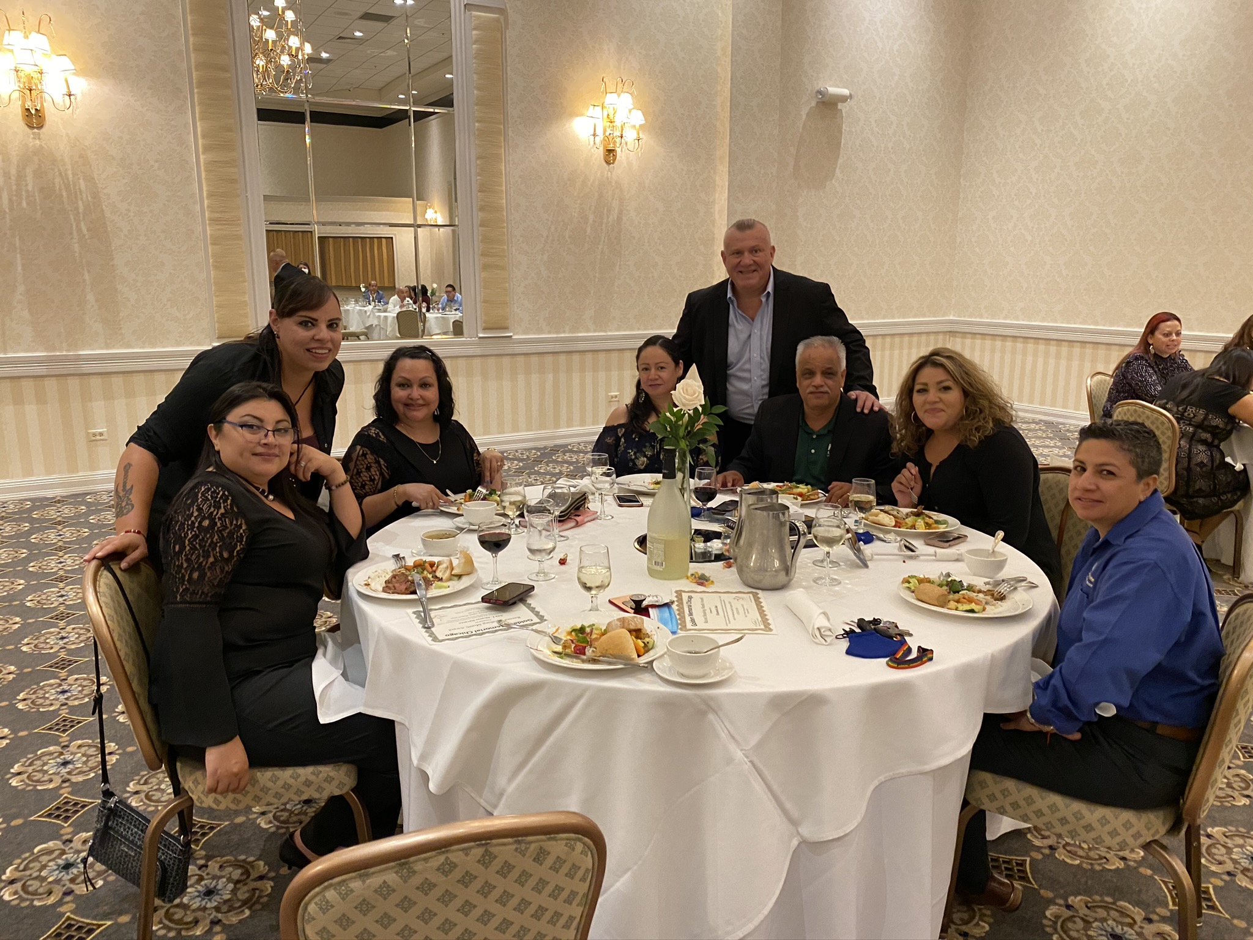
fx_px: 941
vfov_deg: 53.1
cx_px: 626
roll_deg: -0.1
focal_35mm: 26
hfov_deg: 67.3
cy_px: 470
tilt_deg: -12.3
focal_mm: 4.25
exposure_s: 1/60
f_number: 1.8
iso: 320
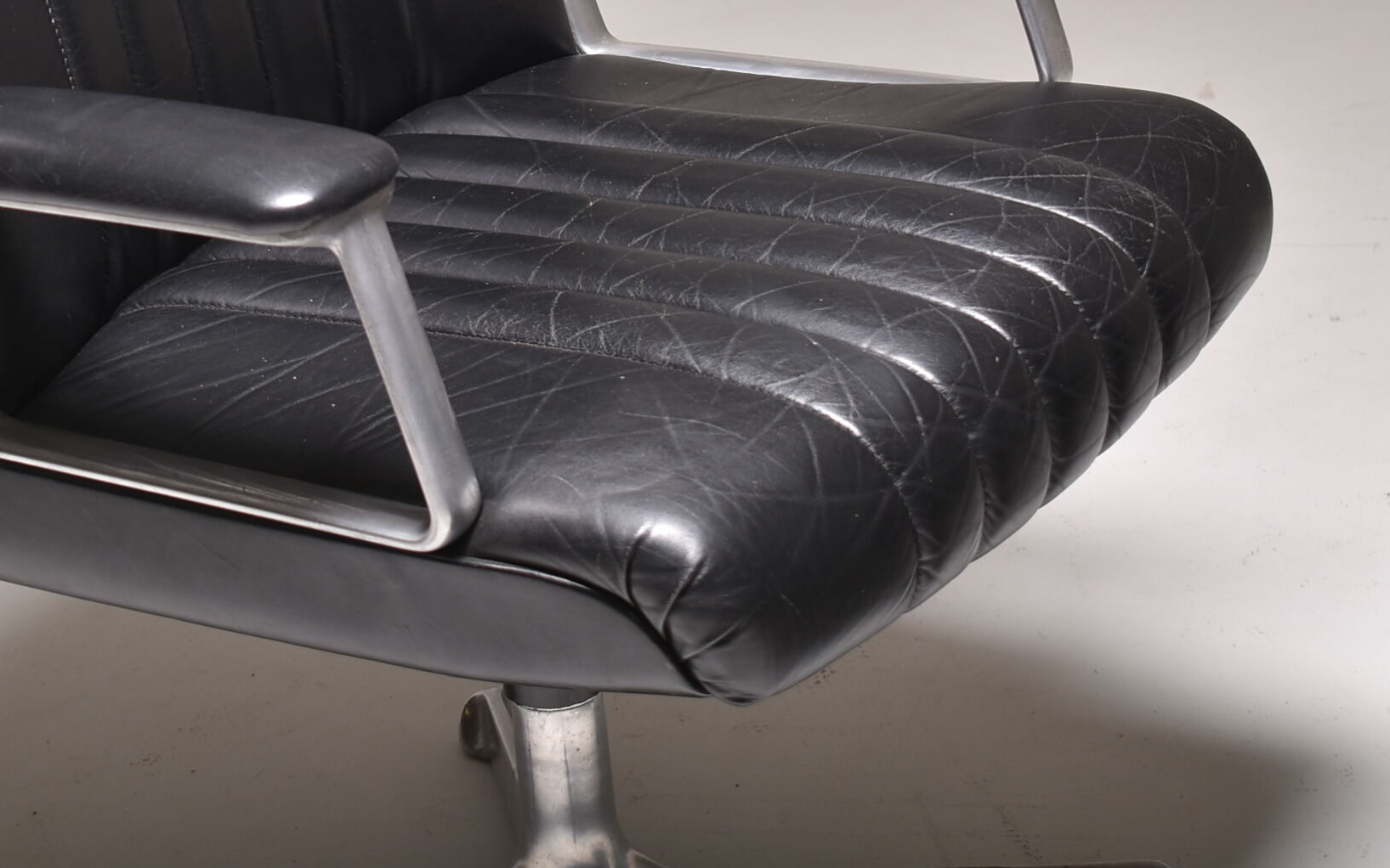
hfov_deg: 18.6
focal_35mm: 112
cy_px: 67
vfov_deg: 11.6
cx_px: 579
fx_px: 4243
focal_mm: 40
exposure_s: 1/200
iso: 100
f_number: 5.6
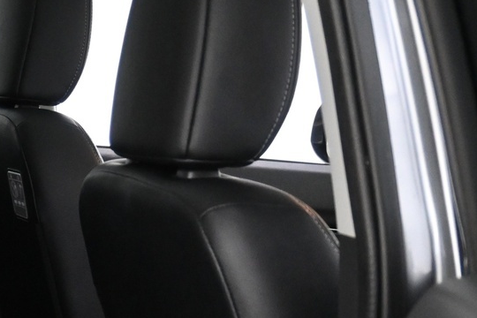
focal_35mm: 90
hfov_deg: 21.0
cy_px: 389
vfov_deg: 14.7
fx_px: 1192
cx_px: -98
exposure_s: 1/30
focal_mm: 20
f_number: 3.8
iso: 2500
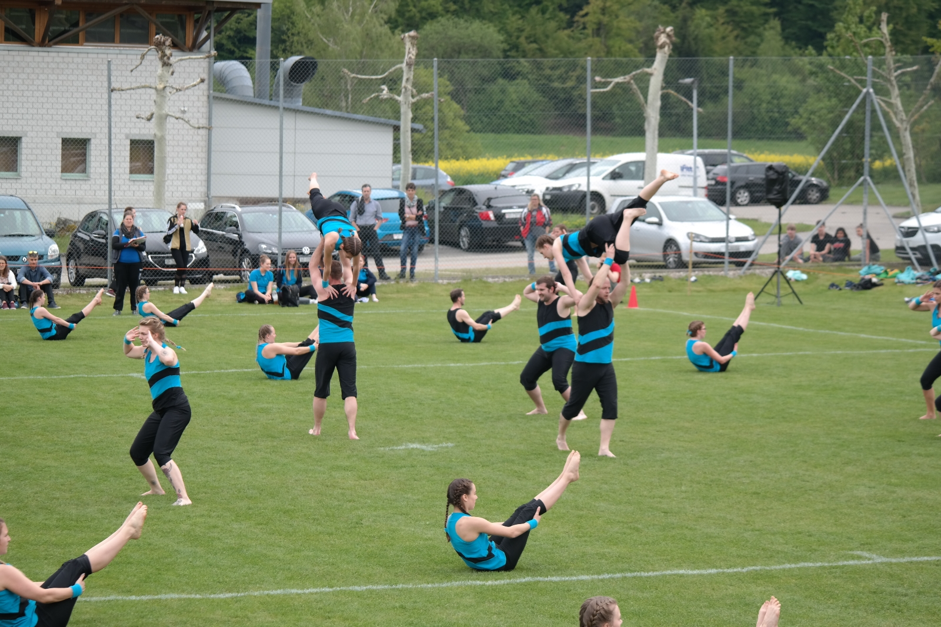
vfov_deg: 11.9
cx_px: 470
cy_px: 314
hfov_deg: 17.8
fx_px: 3005
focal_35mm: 115
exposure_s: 1/250
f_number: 4.5
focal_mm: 75
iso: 100
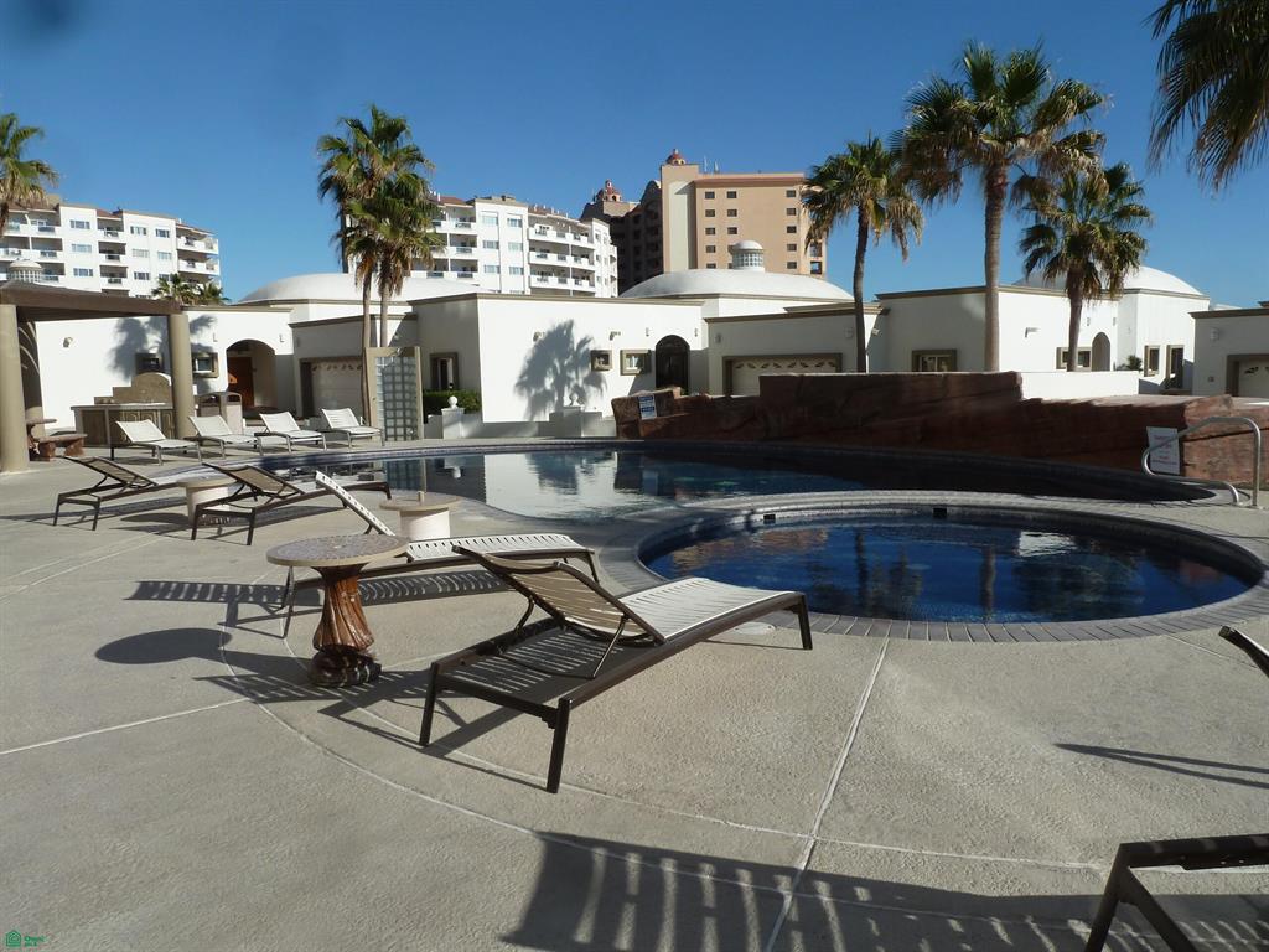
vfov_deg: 54.9
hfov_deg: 69.4
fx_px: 916
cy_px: 476
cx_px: 634
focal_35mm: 25
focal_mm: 4.1
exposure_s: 1/500
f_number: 5.6
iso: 80
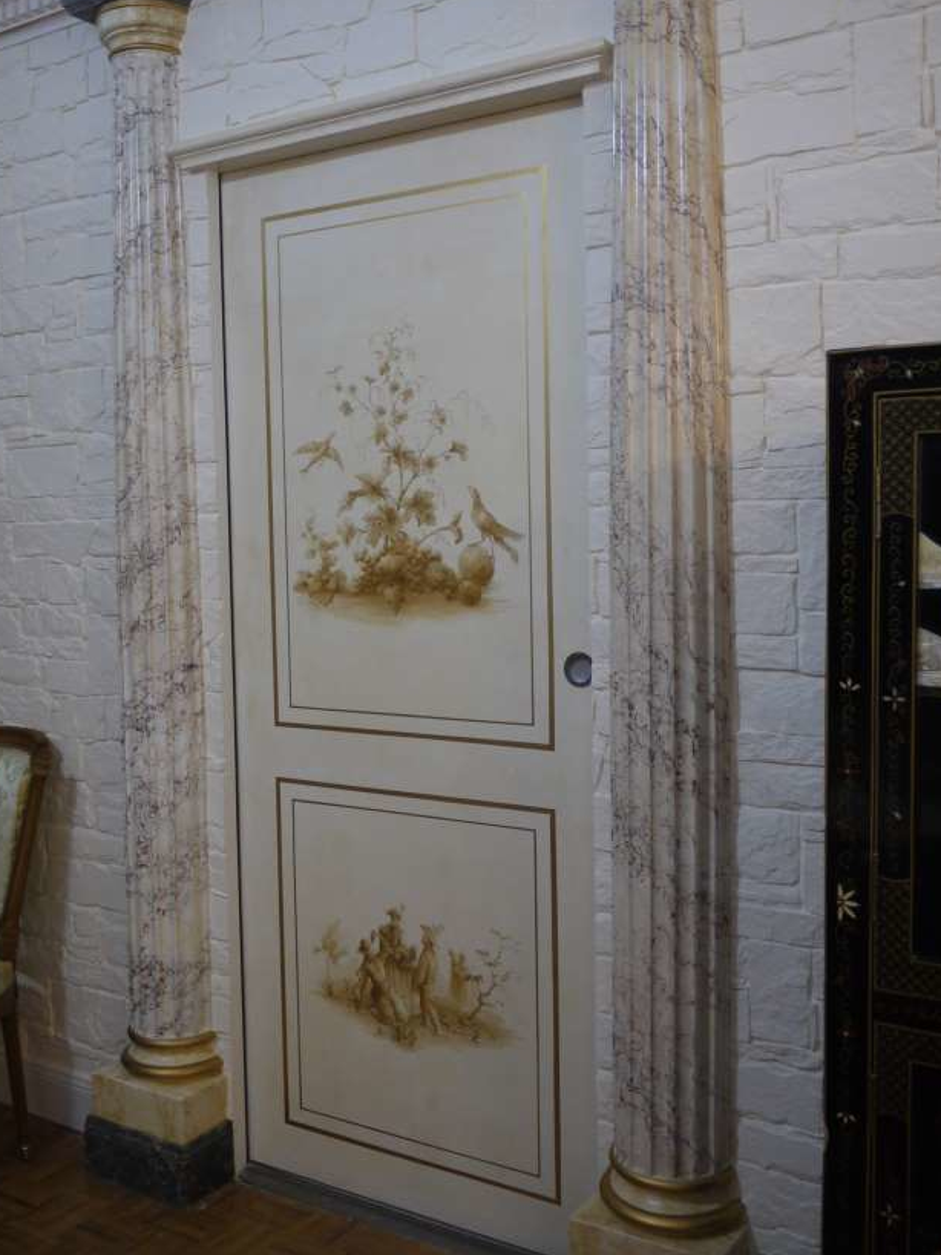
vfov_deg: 52.6
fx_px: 1269
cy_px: 596
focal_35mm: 35
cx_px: 420
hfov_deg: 40.6
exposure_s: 1/50
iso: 400
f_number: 3.5
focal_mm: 14
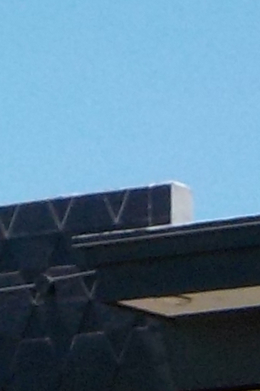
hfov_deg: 5.4
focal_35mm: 237
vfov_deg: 8.2
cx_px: 868
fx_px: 2569
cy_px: 825
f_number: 3.3
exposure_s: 1/1000
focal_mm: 4.1
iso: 125
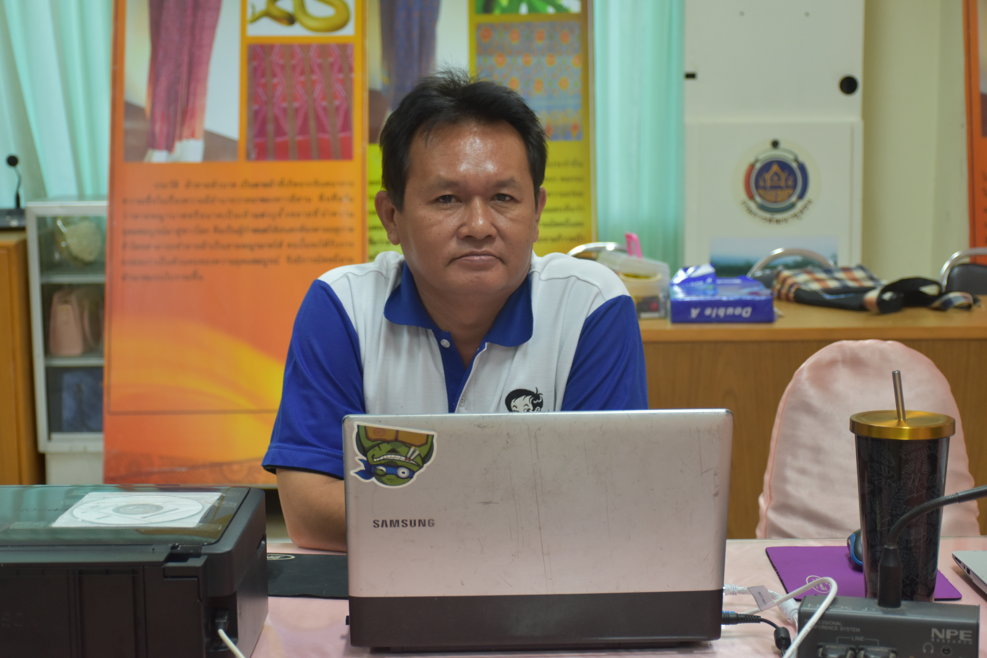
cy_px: 329
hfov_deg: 33.4
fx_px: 1645
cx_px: 494
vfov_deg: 22.6
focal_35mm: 60
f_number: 4.5
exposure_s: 1/60
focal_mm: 40
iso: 720
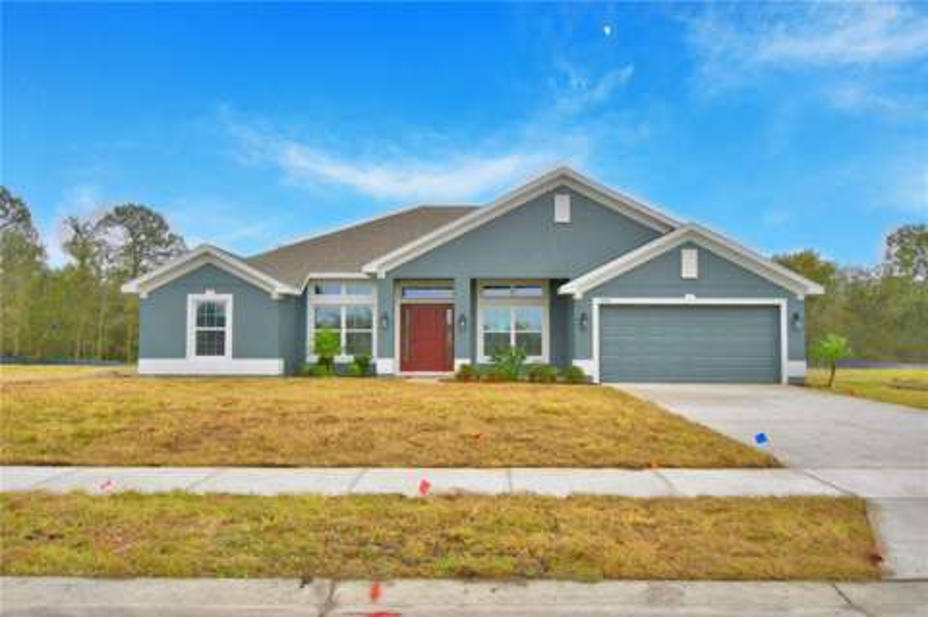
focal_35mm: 30
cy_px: 308
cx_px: 464
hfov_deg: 62.0
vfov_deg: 43.5
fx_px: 773
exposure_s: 1/160
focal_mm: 20
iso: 200
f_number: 5.6
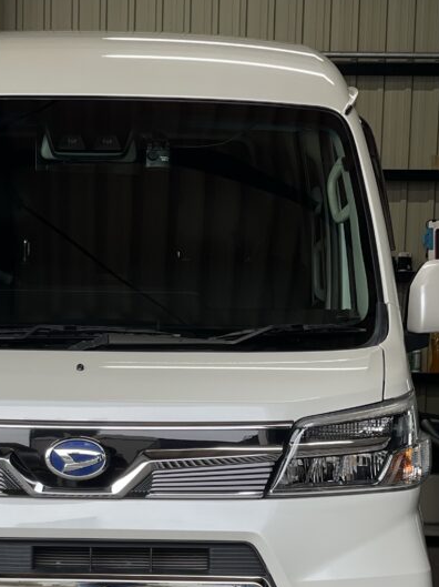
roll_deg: -1.0
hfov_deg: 11.9
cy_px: 537
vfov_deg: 15.7
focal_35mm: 124
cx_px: 90
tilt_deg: -6.6
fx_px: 2099
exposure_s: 1/129
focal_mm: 7.5
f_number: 2.2
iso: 20
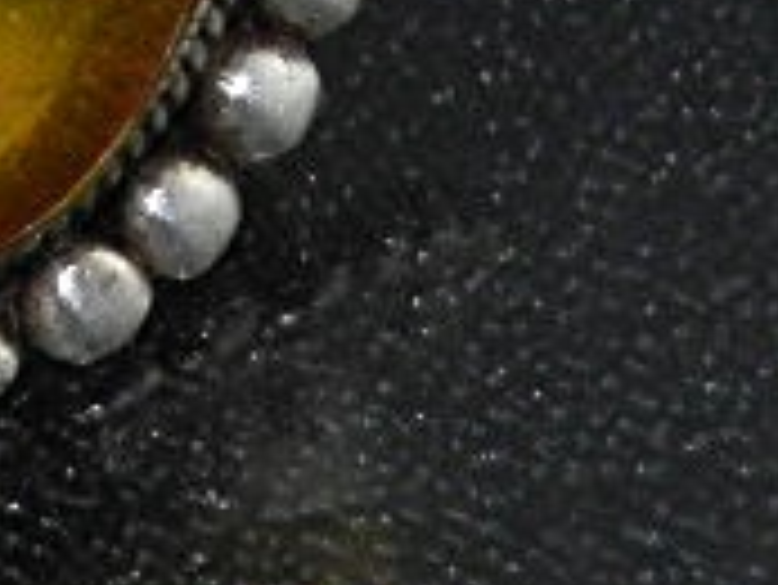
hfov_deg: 5.2
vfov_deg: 3.9
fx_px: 8502
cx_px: -112
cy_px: -140
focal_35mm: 378
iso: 800
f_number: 9
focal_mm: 18.3
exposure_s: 1/30
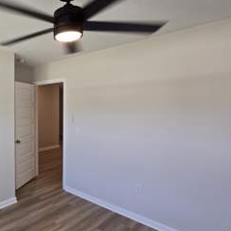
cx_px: 21
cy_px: 114
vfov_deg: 67.3
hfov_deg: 57.3
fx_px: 174
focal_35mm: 23
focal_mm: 2.2
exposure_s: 1/60
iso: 64
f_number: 2.2
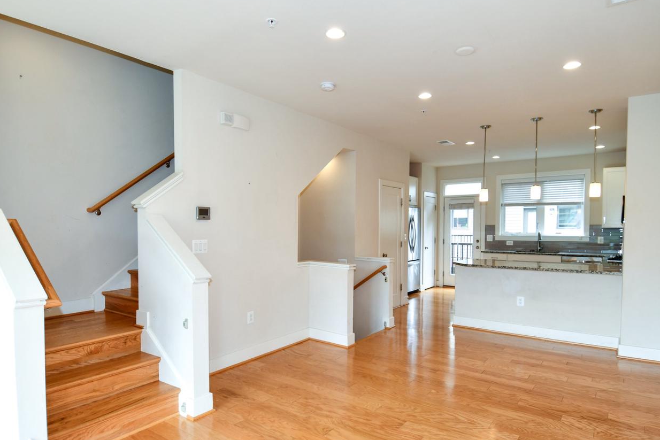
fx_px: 385
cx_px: 320
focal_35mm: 21
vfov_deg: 59.3
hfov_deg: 81.2
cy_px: 249
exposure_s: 1/80
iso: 200
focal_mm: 12
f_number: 4.5
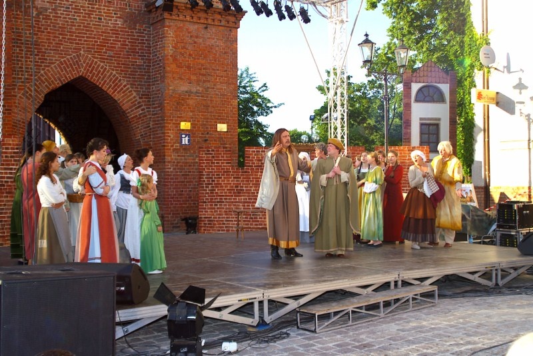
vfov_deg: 31.9
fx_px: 622
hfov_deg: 46.4
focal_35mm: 42
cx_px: 266
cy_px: 178
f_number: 5.6
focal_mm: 28
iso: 200
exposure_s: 1/180
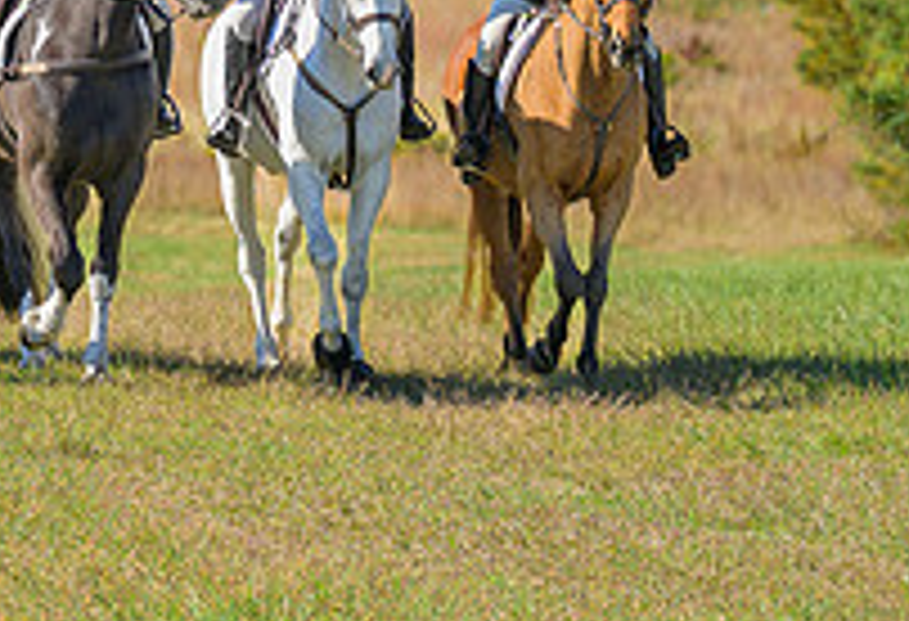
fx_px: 7963
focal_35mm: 313
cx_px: -222
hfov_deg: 6.5
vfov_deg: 4.5
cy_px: -107
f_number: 3.2
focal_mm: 100
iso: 200
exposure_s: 1/800
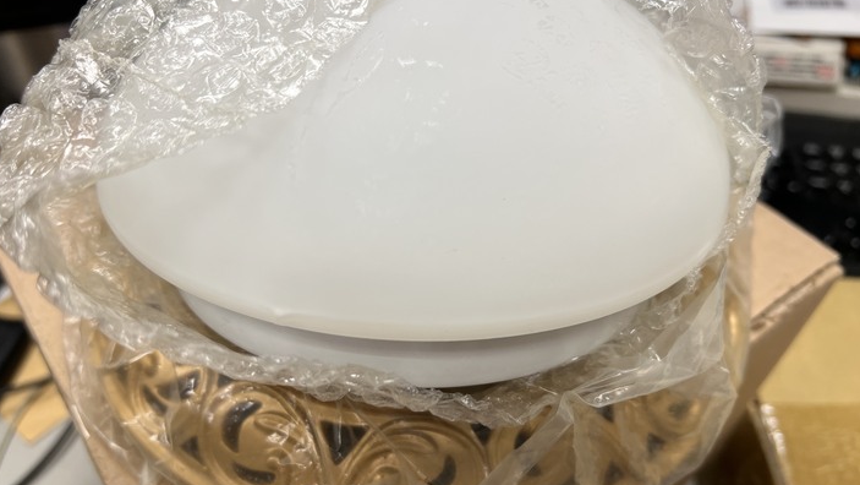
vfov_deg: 40.2
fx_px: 662
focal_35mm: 29
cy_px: 273
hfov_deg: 66.0
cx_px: 423
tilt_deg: -46.9
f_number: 1.5
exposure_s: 1/100
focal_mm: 5.7
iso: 64
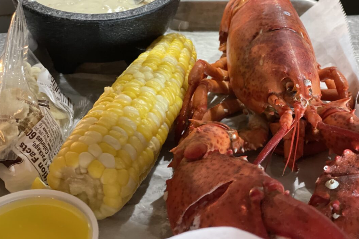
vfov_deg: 24.6
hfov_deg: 36.2
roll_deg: -1.5
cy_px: 109
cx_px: 178
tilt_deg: -36.2
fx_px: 548
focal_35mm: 55
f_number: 2
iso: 400
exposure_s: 1/24
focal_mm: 6
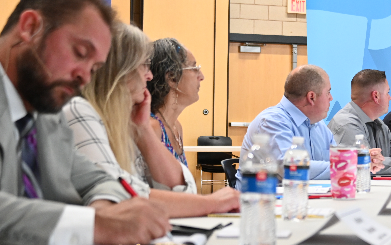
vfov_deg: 14.5
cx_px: 351
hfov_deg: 22.5
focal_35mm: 90
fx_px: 959
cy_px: 104
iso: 3200
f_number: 4.2
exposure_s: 1/80
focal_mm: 48
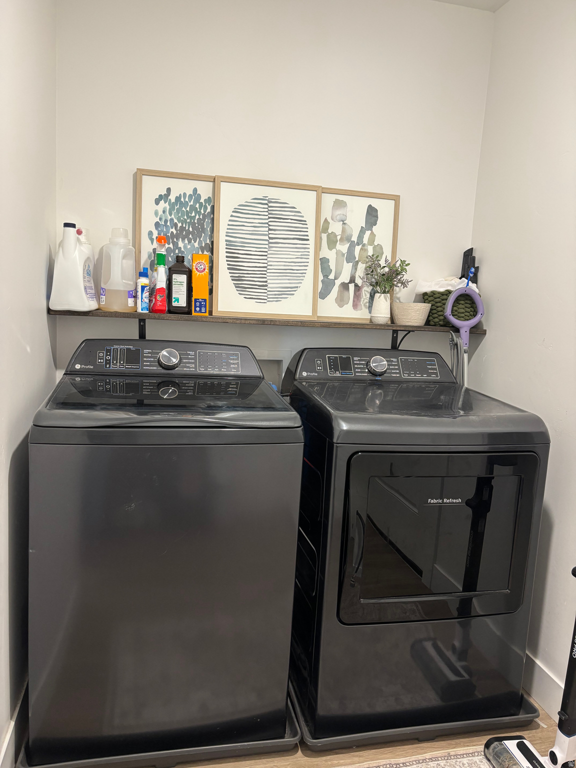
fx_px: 577
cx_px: 288
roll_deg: -3.8
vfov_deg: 67.3
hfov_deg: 53.1
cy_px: 384
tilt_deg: -7.8
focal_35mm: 26
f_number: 1.6
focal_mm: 5.96
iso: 160
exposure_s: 1/60
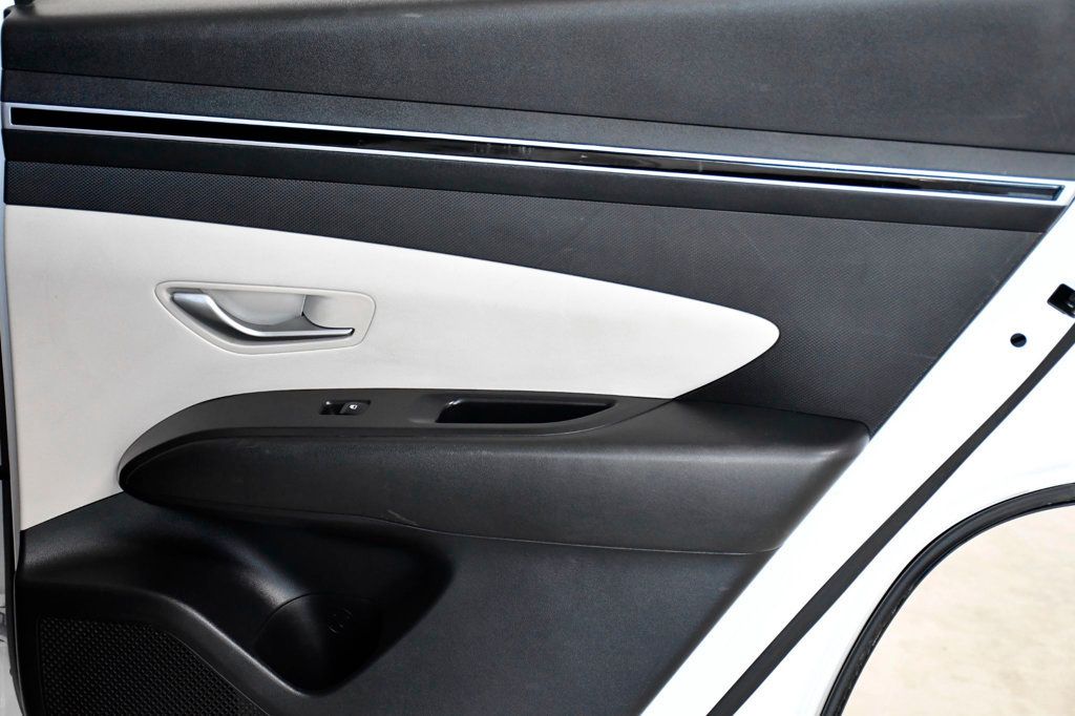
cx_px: 538
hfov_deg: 30.1
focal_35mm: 67
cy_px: 358
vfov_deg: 20.3
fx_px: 2000
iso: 2500
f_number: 4.5
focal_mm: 45
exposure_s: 1/250
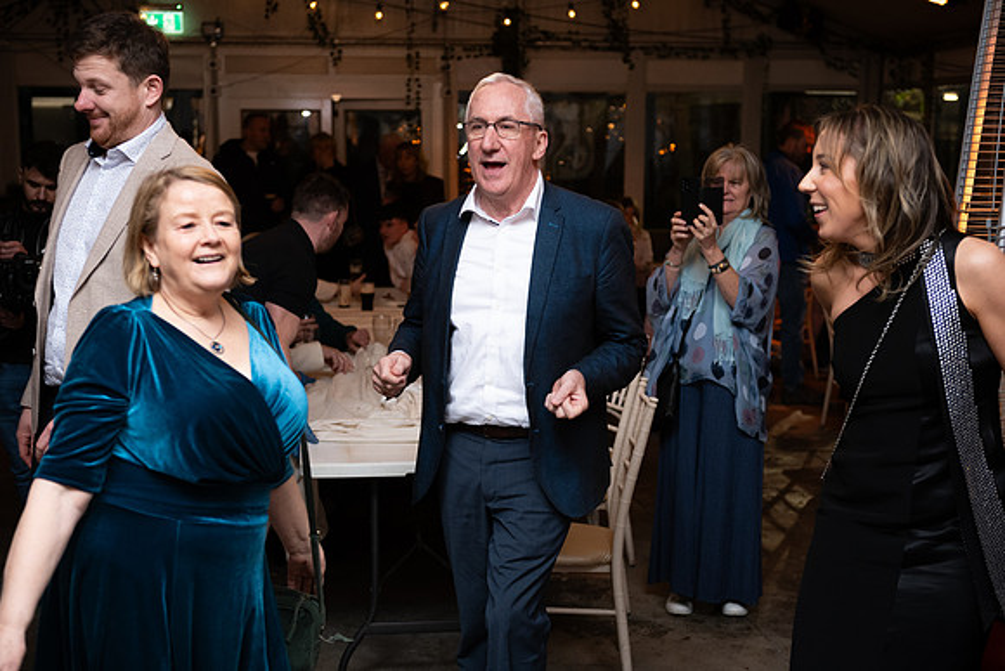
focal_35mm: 52
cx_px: 502
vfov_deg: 26.0
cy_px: 336
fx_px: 1452
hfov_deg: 38.2
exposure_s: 1/160
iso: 800
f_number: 3.5
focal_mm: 52
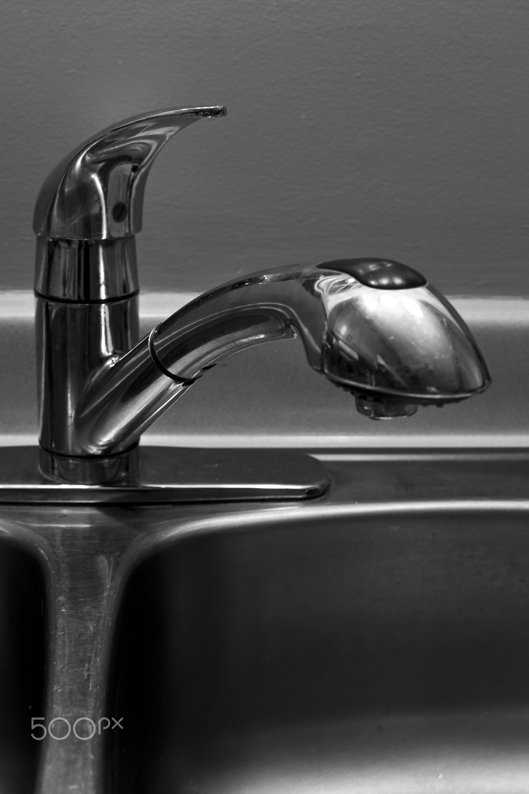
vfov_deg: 37.9
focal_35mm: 52
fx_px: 1157
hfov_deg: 25.7
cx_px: 264
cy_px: 397
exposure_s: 1/13
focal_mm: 35
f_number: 5.6
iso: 400
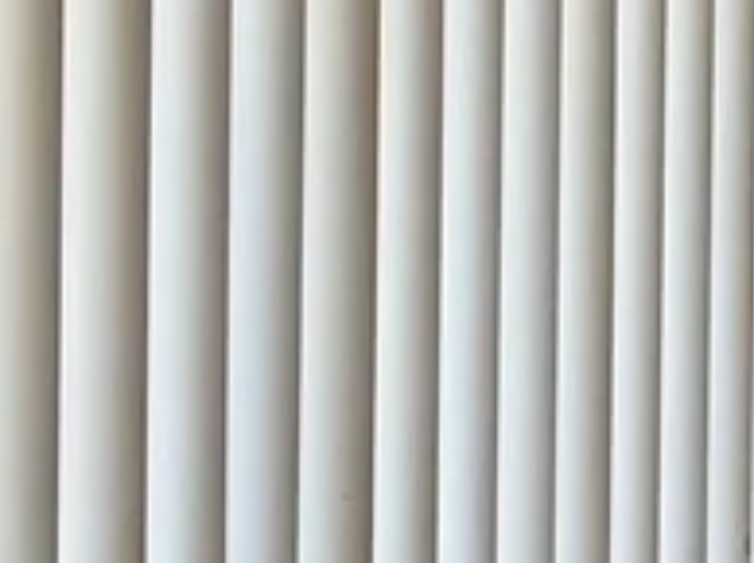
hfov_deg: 17.6
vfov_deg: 19.3
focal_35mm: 74
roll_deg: -1.0
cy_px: -4
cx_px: 1555
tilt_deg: +0.0
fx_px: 1610
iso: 160
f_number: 2.2
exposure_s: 1/120
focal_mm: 2.22
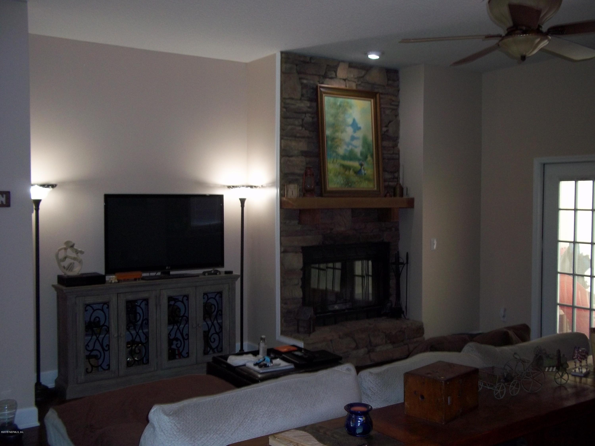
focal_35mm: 36
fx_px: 619
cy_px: 223
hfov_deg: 51.4
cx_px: 298
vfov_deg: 39.7
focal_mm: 6.5
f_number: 3.1
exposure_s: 1/30
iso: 160
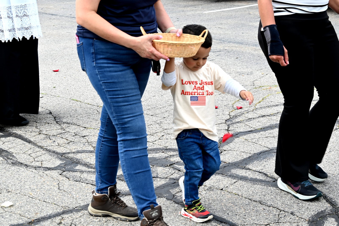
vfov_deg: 27.5
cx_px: 170
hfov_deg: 40.4
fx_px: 461
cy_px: 113
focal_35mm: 49
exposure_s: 1/160
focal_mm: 49
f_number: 5.6
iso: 100
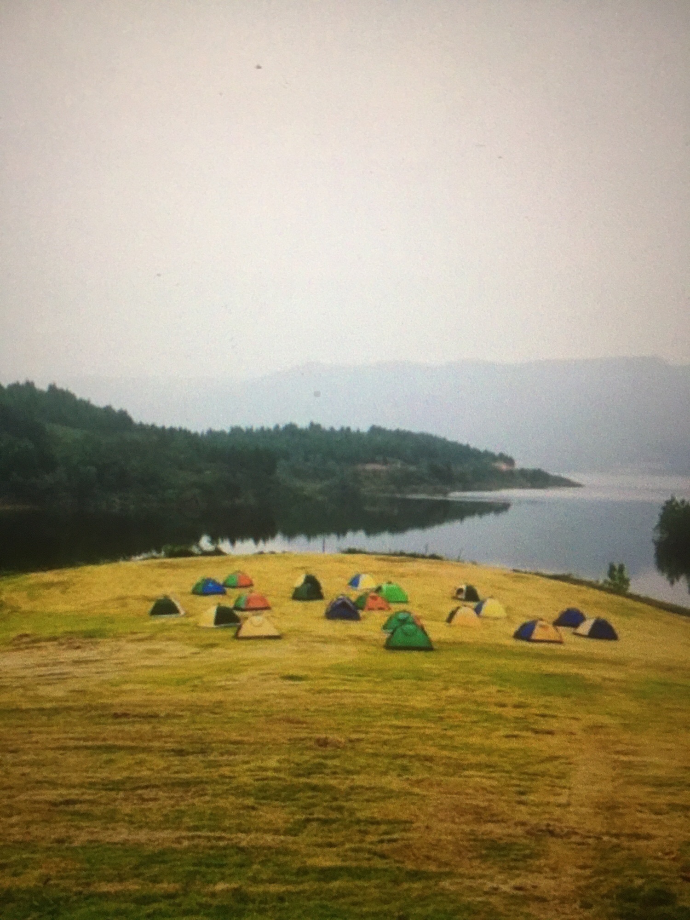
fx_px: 771
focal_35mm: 29
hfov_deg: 48.2
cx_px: 345
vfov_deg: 61.7
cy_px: 460
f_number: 2.2
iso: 50
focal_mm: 4.15
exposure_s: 1/17
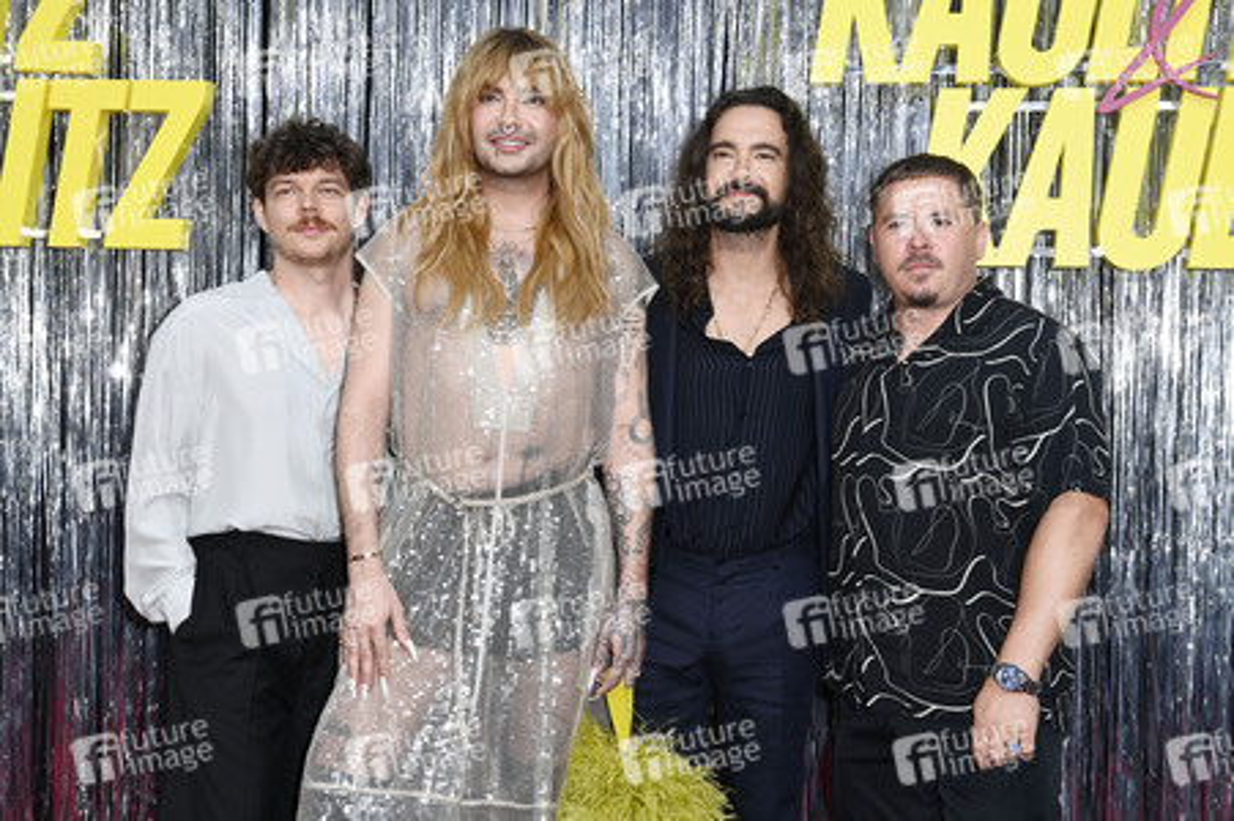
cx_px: 617
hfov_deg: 35.7
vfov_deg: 24.2
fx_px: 1918
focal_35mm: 56
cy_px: 410
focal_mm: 56
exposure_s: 1/250
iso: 400
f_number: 5.6
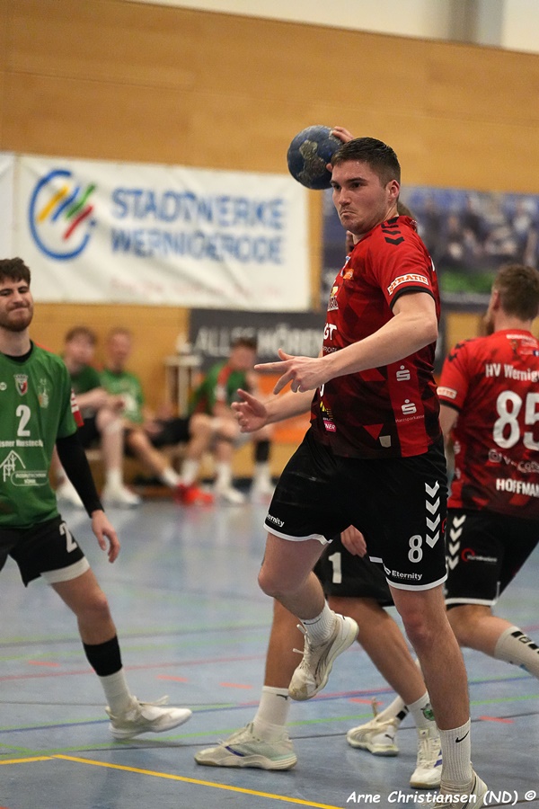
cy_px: 404
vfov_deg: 14.7
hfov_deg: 9.8
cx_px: 270
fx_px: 3144
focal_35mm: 140
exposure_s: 1/1250
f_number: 2.8
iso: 12800
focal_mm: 140
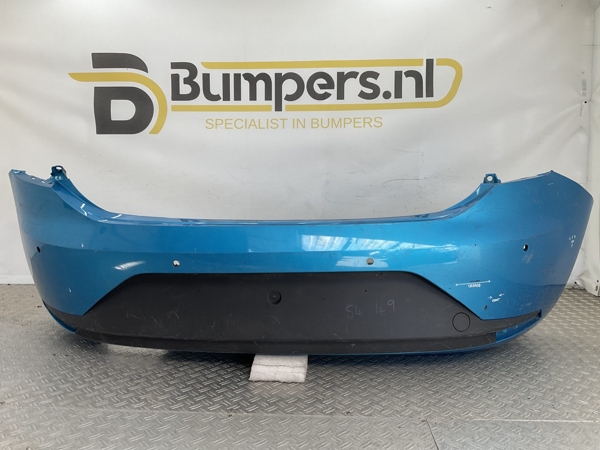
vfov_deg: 48.2
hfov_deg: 61.7
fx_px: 503
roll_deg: -1.8
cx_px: 300
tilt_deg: -7.1
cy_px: 225
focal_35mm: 29
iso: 16
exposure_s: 1/171
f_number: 1.8
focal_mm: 3
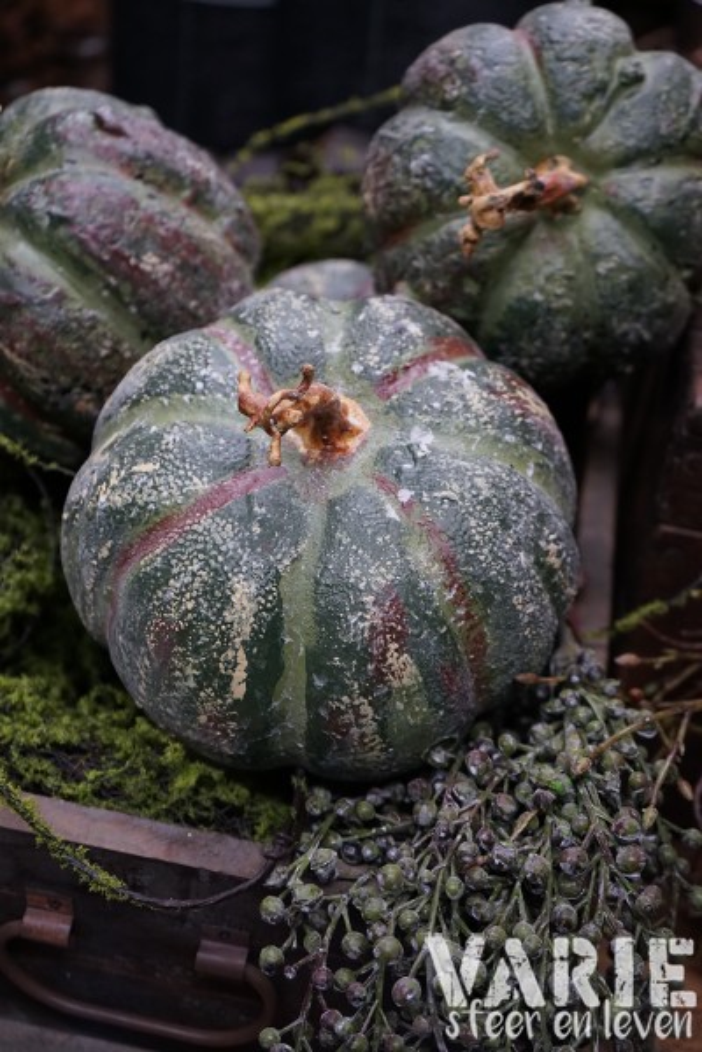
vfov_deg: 43.6
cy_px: 526
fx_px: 1316
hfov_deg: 29.9
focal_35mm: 45
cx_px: 351
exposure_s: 1/160
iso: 2000
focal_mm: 45
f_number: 4.5
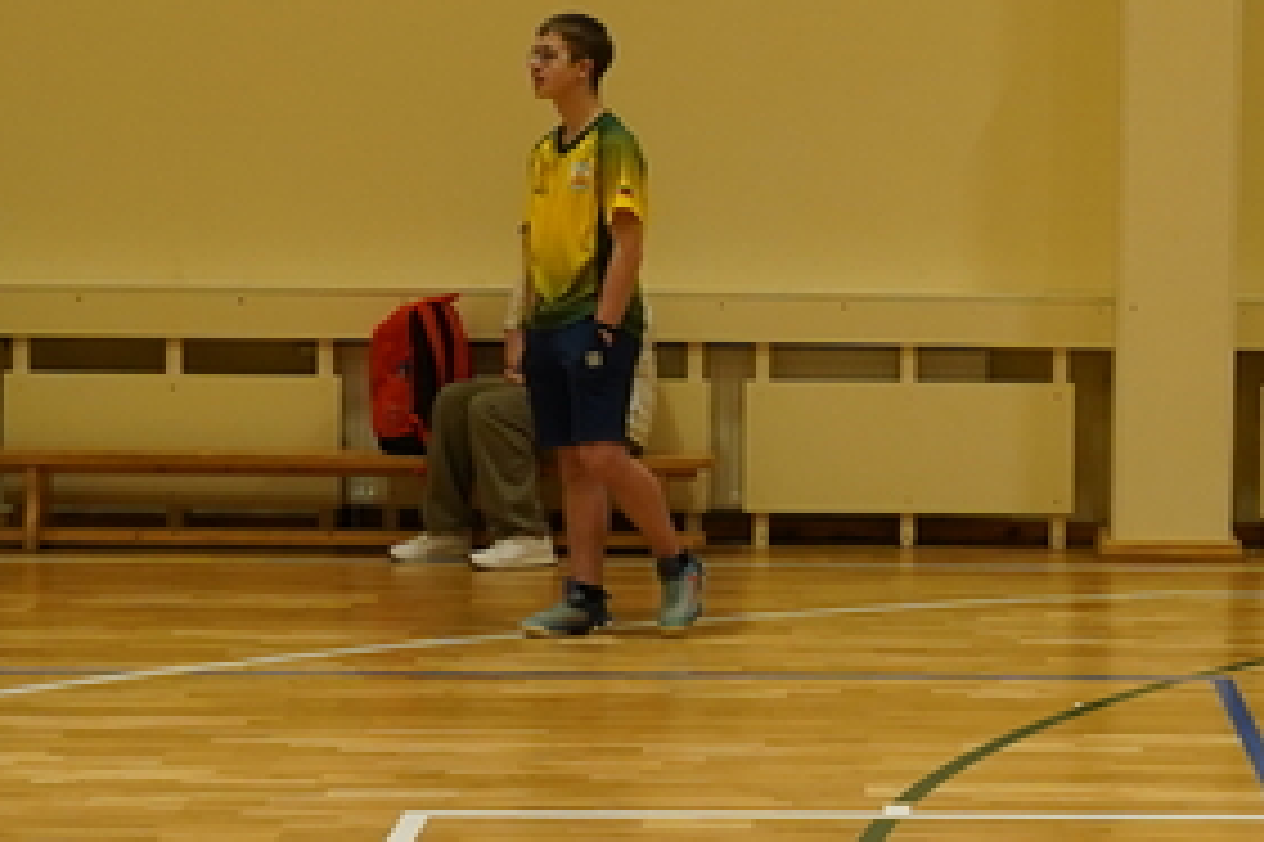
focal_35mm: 135
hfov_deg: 15.0
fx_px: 4737
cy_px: 288
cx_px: 1212
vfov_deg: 10.1
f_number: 4.5
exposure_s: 1/160
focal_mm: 31
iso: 1250
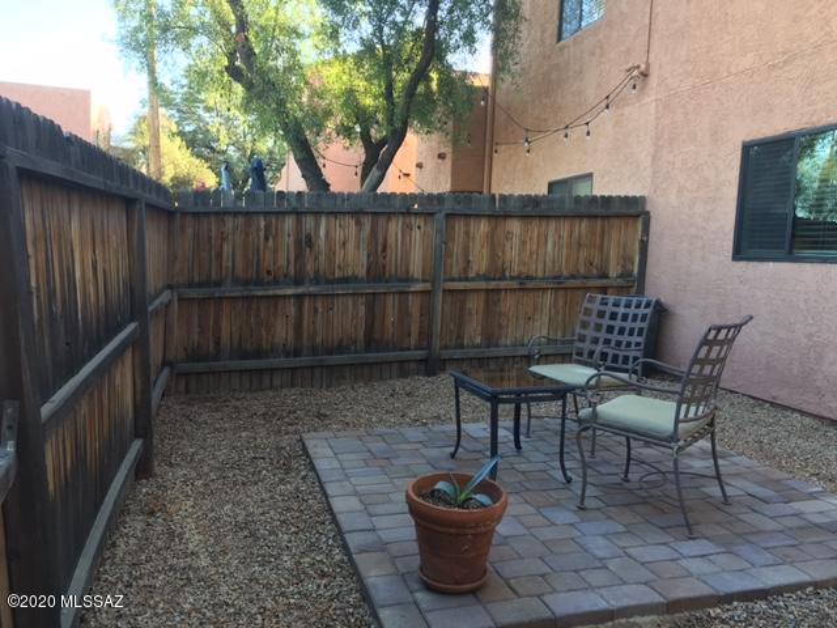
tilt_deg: -4.1
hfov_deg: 61.7
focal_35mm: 29
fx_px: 701
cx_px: 418
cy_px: 314
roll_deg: -2.5
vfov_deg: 48.2
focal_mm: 4.15
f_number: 2.2
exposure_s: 1/120
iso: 40
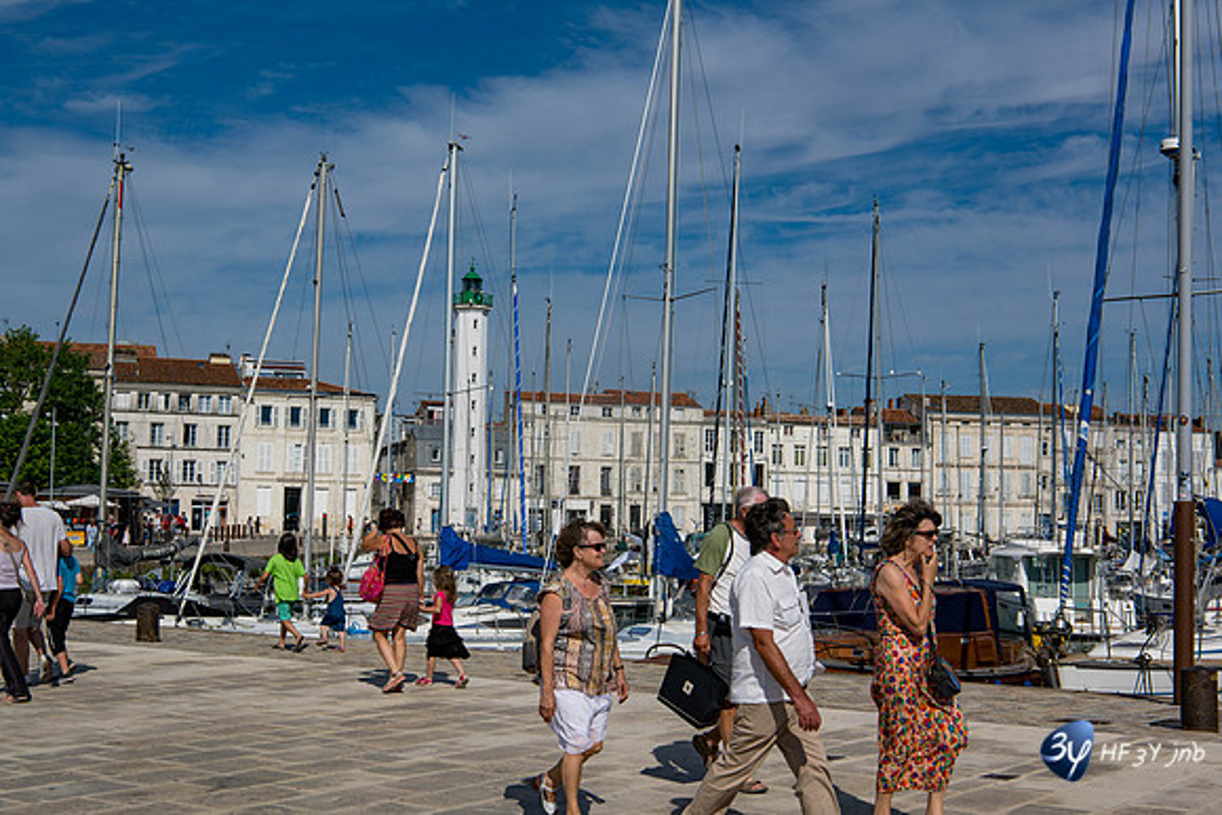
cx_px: 611
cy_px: 408
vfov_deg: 27.0
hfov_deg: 39.6
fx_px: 1698
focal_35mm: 50
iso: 64
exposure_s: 1/500
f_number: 11
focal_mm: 50
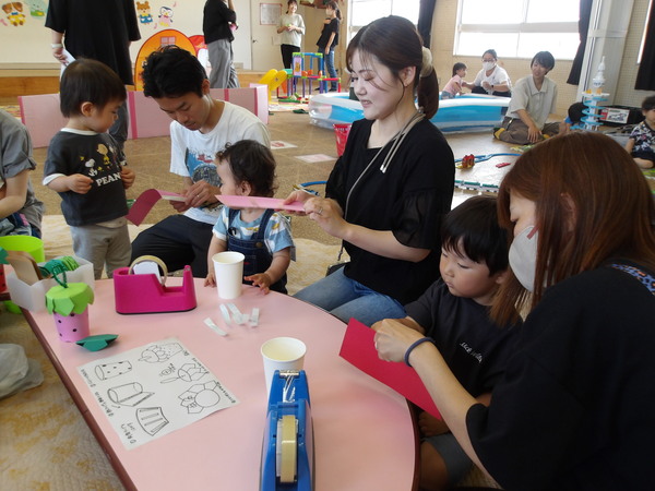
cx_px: 328
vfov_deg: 51.4
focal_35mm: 27
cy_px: 246
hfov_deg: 65.3
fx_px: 511
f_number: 3
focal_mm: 4.9
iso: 150
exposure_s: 1/60
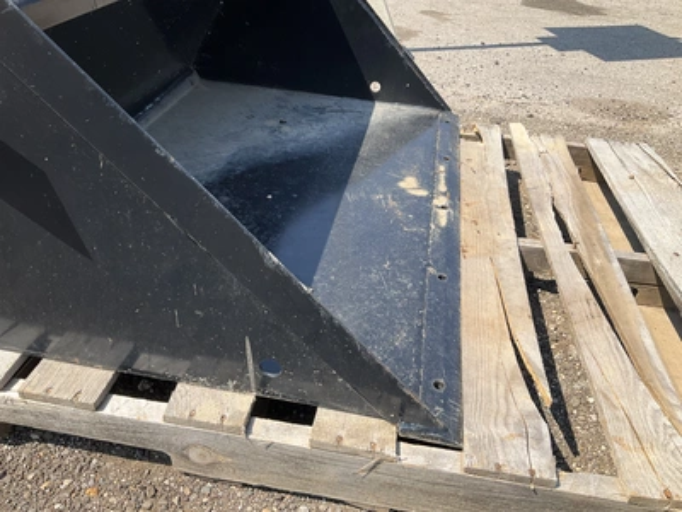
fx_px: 571
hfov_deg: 61.7
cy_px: 256
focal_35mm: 29
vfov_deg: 48.2
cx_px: 341
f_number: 1.8
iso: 25
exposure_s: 1/1121
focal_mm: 3
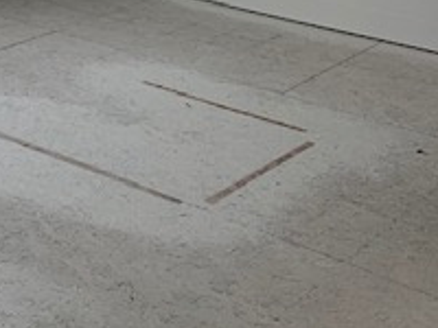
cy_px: -83
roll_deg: -0.3
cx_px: -118
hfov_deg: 21.5
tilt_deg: -9.4
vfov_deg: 16.9
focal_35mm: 83
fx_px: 1050
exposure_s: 1/441
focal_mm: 4.25
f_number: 1.8
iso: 25
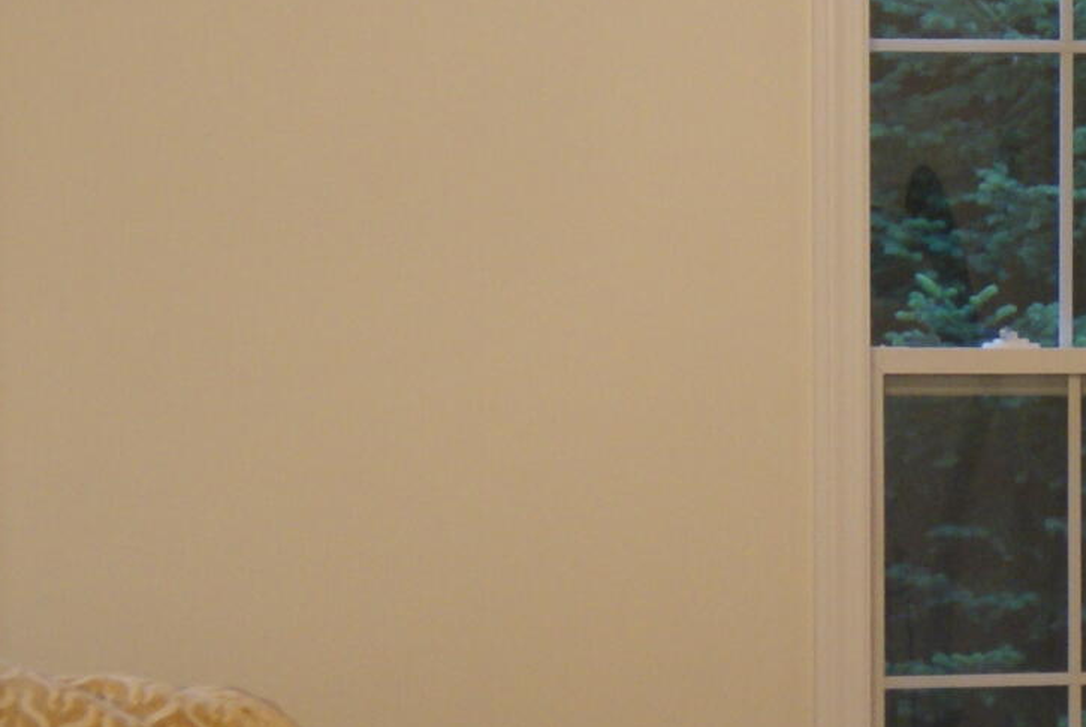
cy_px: 645
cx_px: 1370
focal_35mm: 217
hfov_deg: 9.3
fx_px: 6556
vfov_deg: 6.3
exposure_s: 1/10
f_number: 4.5
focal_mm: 35
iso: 400
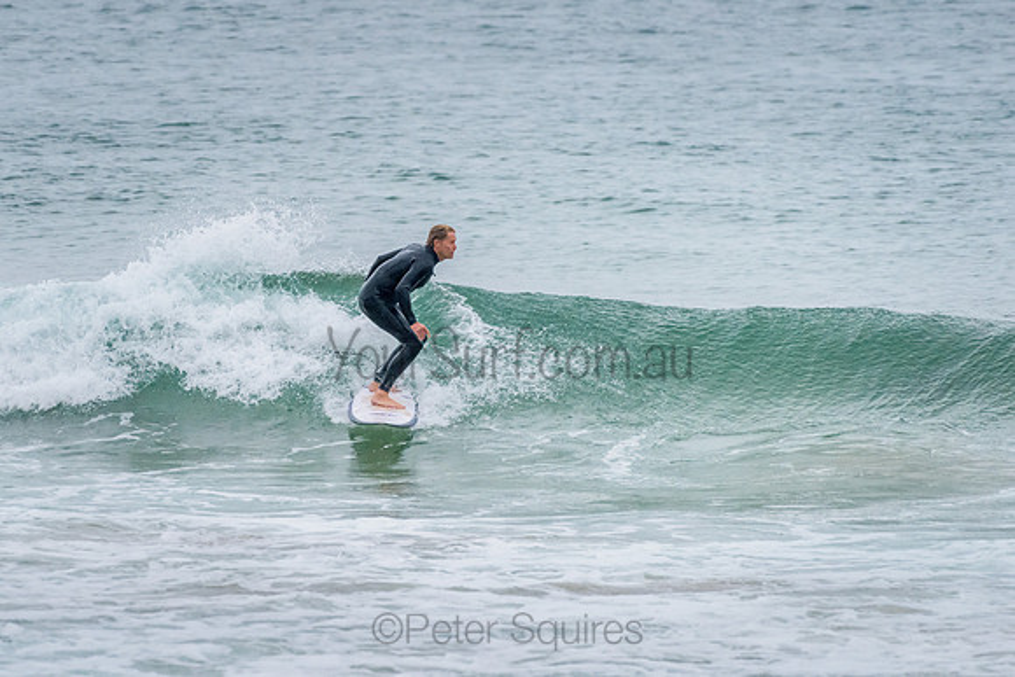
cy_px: 310
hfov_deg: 3.4
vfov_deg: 2.2
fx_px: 17296
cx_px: 404
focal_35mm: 613
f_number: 5.6
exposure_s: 1/1000
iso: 1000
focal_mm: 500
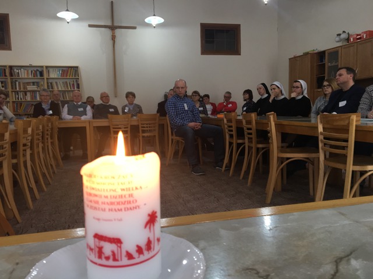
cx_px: 186
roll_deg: +1.9
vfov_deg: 48.2
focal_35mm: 29
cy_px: 140
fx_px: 312
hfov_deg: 61.7
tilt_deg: -6.2
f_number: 2.2
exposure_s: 1/33
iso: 80
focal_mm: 4.15
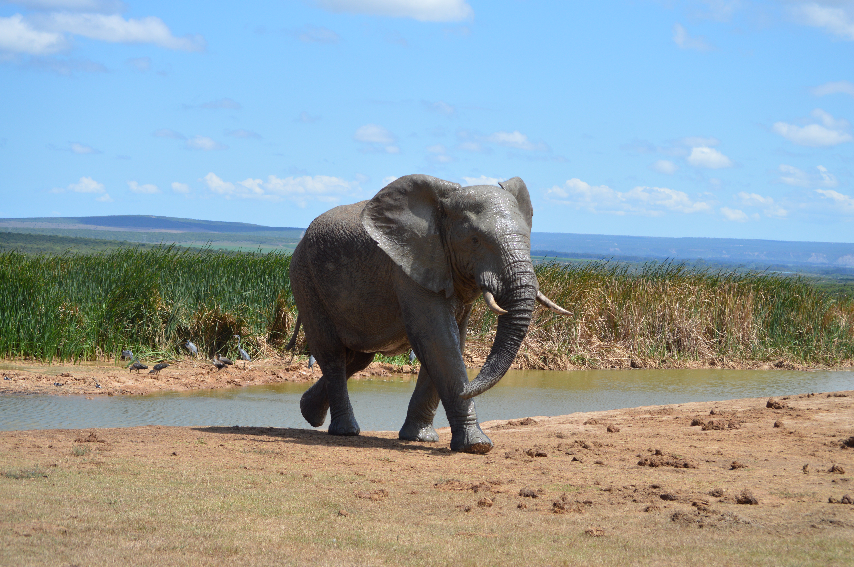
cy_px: 284
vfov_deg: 16.5
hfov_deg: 24.6
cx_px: 427
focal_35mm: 82
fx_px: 1955
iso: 400
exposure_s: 1/1600
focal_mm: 55
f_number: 6.3
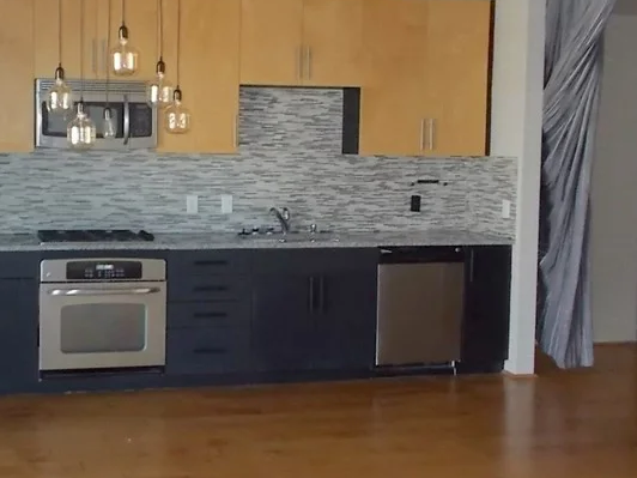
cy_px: 214
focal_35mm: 50
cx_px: 172
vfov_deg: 29.1
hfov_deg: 37.4
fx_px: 920
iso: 200
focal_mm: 4.6
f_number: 3.2
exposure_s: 1/25
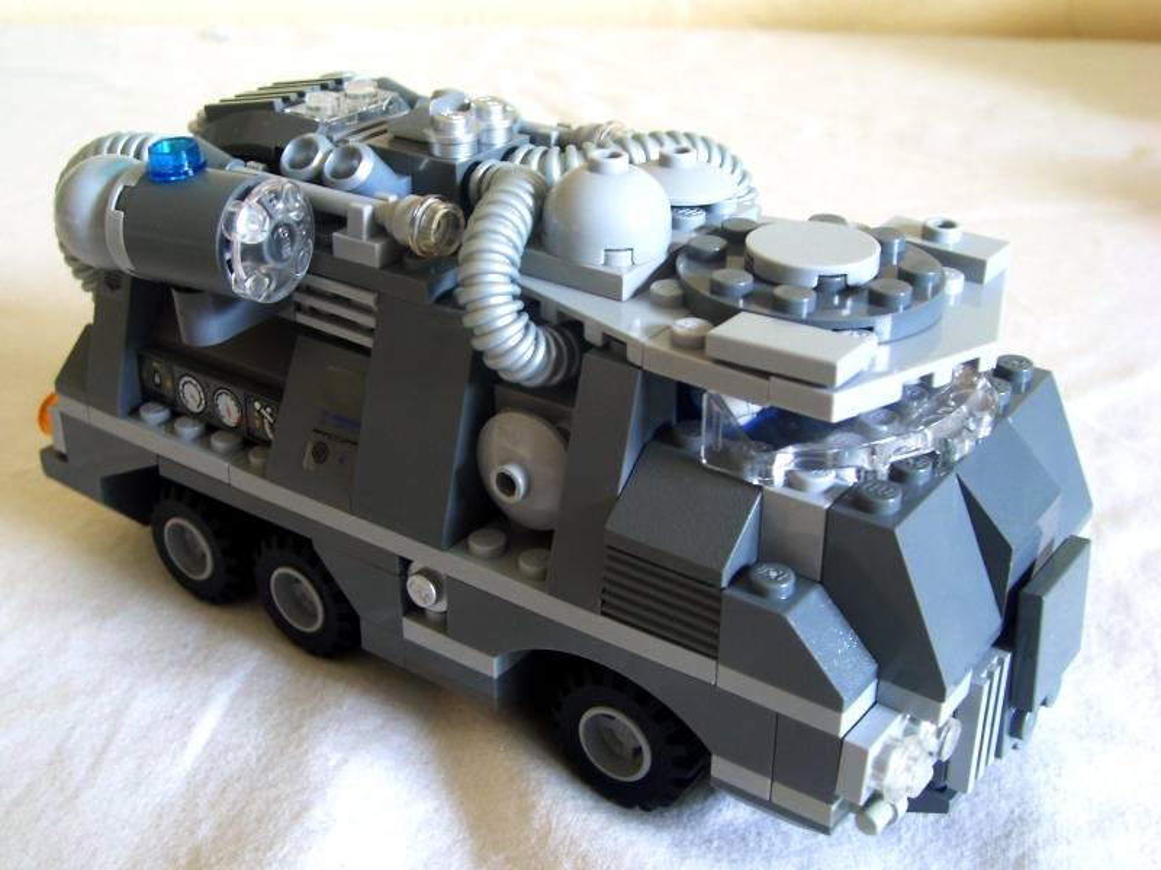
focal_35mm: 35
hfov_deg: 52.6
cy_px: 435
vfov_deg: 40.7
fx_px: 1174
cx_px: 580
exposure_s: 1/3
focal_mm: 5.8
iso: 50
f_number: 2.8
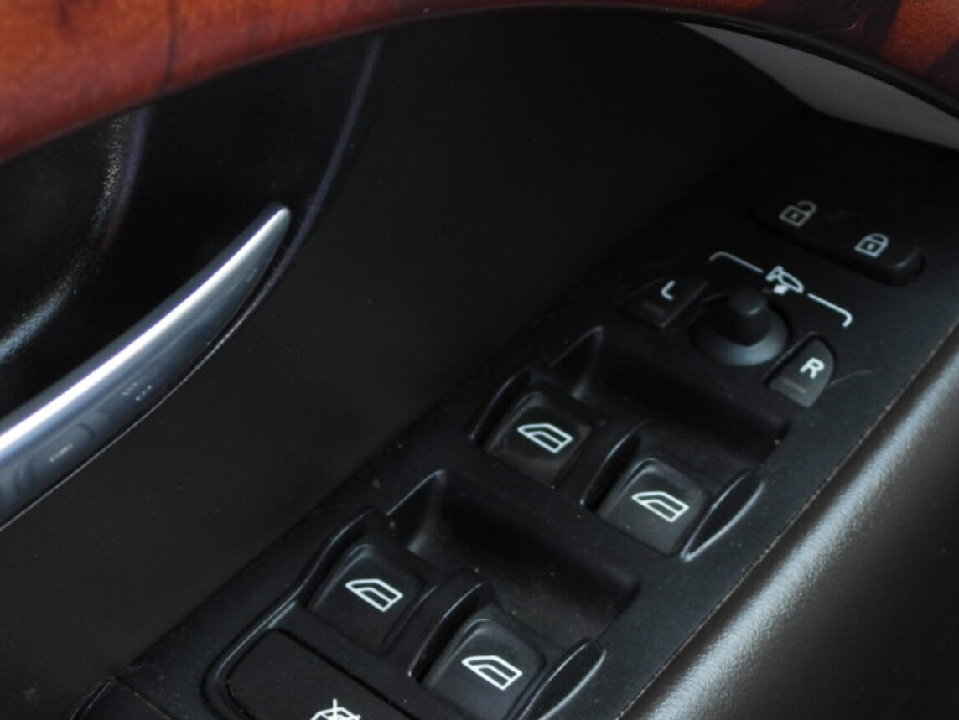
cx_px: 597
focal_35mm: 70
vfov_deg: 21.0
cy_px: 430
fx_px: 1940
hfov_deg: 27.7
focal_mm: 9
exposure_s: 1/30
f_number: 3.2
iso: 125
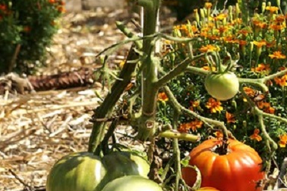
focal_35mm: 201
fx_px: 1601
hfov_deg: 10.2
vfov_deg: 6.8
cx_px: 39
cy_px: 50
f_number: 8
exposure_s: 1/500
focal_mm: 50
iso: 400
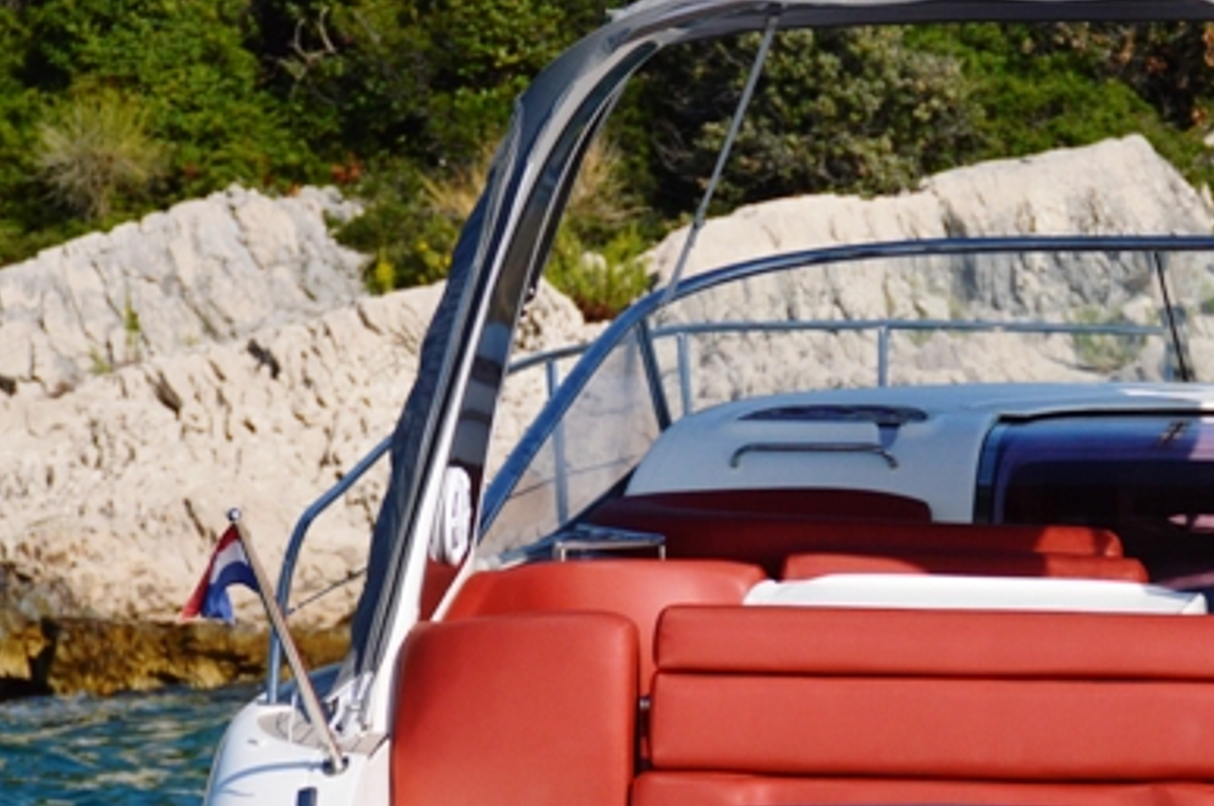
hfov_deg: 8.4
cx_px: 932
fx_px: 8251
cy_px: 659
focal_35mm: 245
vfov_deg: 5.6
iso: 180
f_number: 5
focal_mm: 70
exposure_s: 1/3200
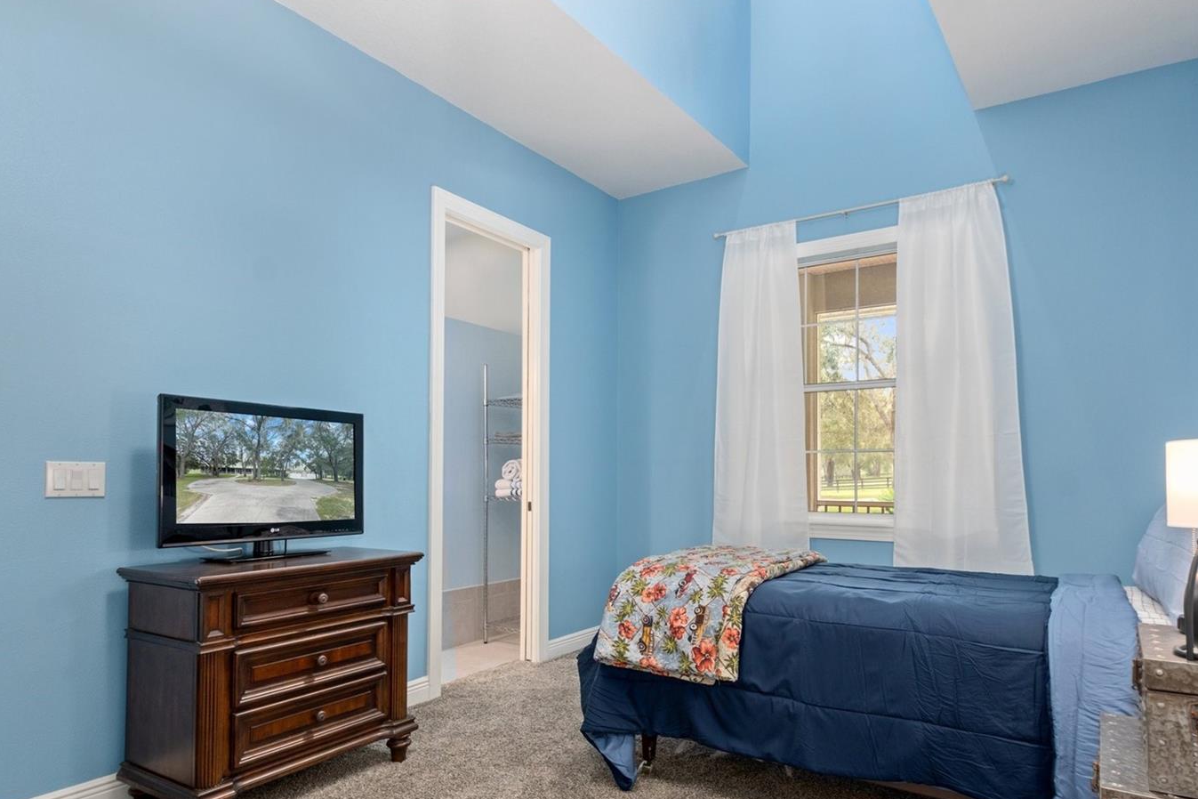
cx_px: 637
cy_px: 467
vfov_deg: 62.6
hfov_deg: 85.0
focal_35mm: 20
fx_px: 652
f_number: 8
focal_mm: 11
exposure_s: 1.3
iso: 640
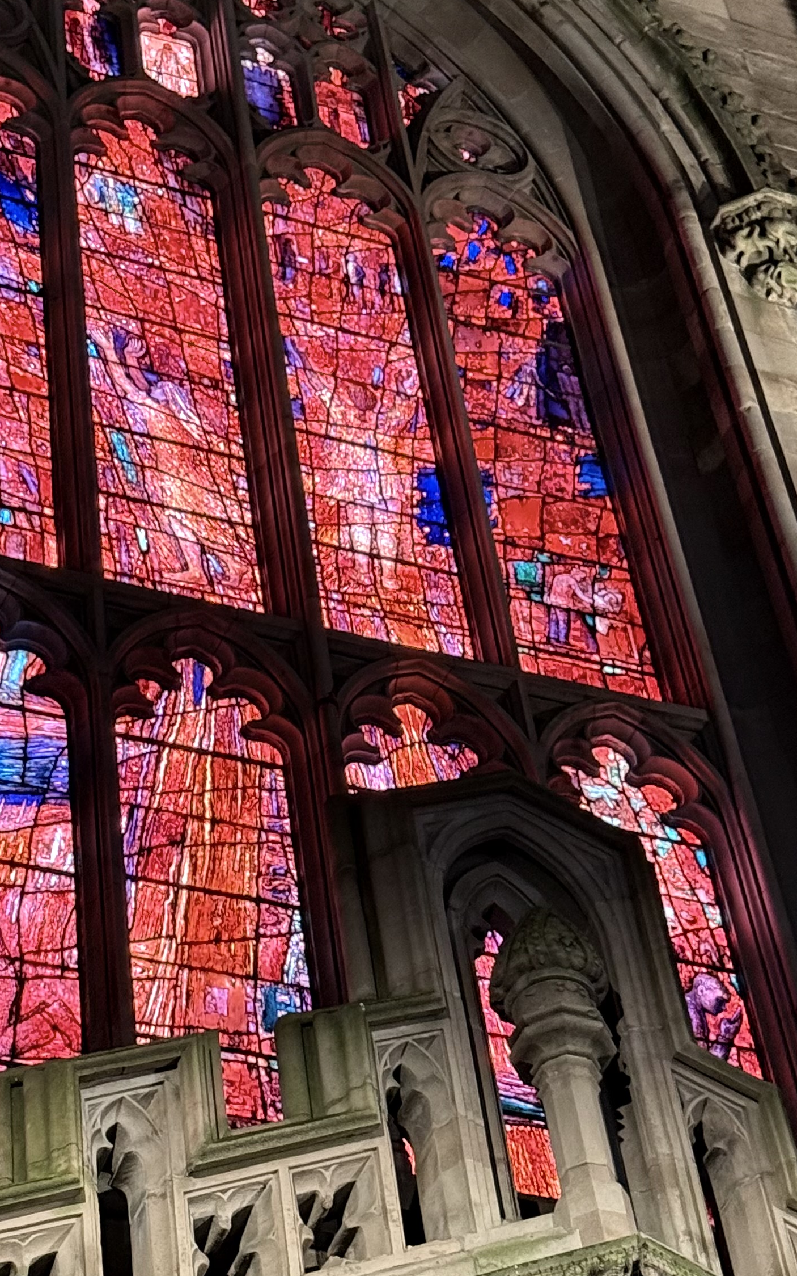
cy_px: 542
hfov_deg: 19.4
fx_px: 2328
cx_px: 328
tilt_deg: +48.3
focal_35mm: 67
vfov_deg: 30.6
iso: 500
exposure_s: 1/40
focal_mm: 6.76
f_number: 1.78
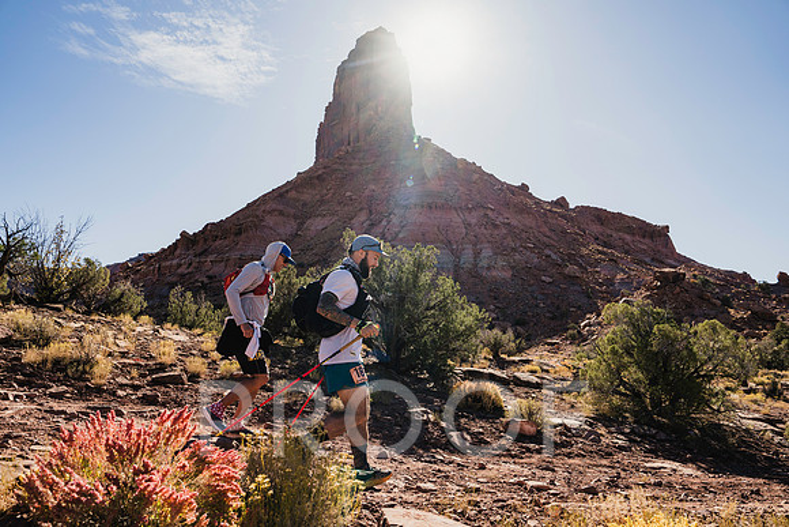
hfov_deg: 73.7
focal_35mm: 24
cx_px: 394
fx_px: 526
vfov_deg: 53.2
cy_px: 264
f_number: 5.6
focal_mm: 24
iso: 100
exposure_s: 1/500
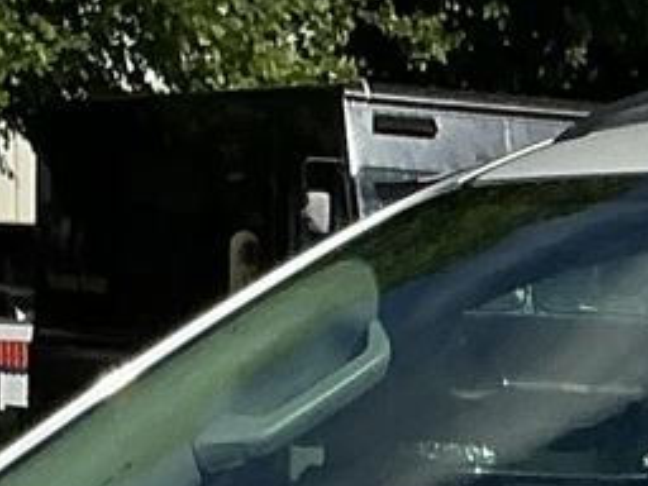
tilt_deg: -15.4
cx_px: 759
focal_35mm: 219
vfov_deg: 6.2
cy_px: 1524
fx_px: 4100
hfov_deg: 8.9
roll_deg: -4.2
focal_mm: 3
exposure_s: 1/4405
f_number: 1.8
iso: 25
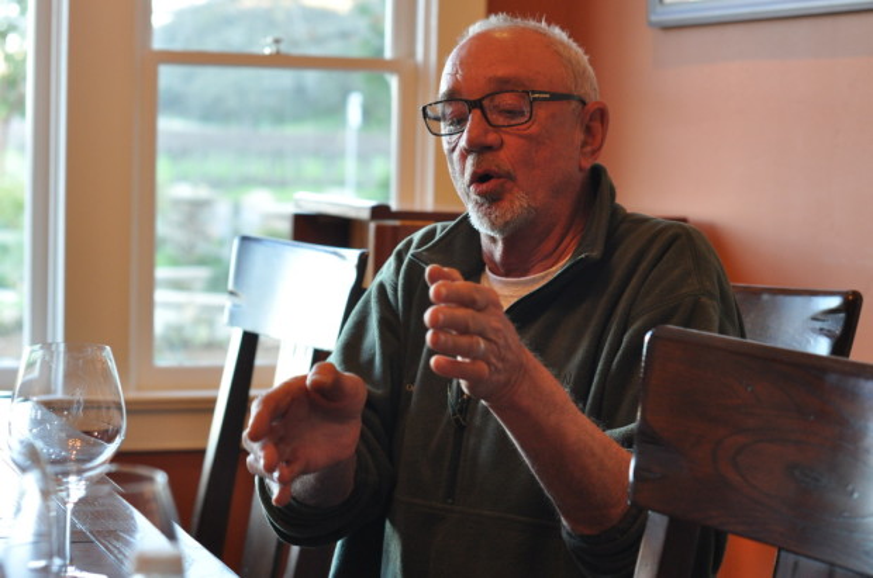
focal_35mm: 75
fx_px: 1815
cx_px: 436
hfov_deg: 27.0
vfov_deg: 18.1
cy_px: 289
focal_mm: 50
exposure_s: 1/60
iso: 800
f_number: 4
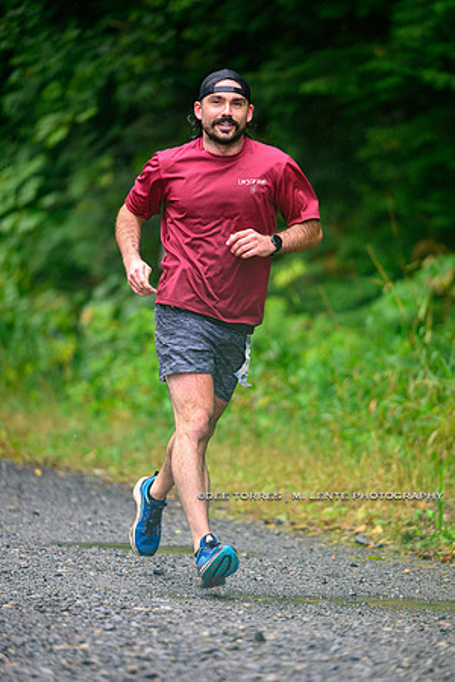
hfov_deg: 6.9
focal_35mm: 200
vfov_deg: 10.3
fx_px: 3791
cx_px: 228
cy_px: 341
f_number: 3.2
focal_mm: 200
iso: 2000
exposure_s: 1/640
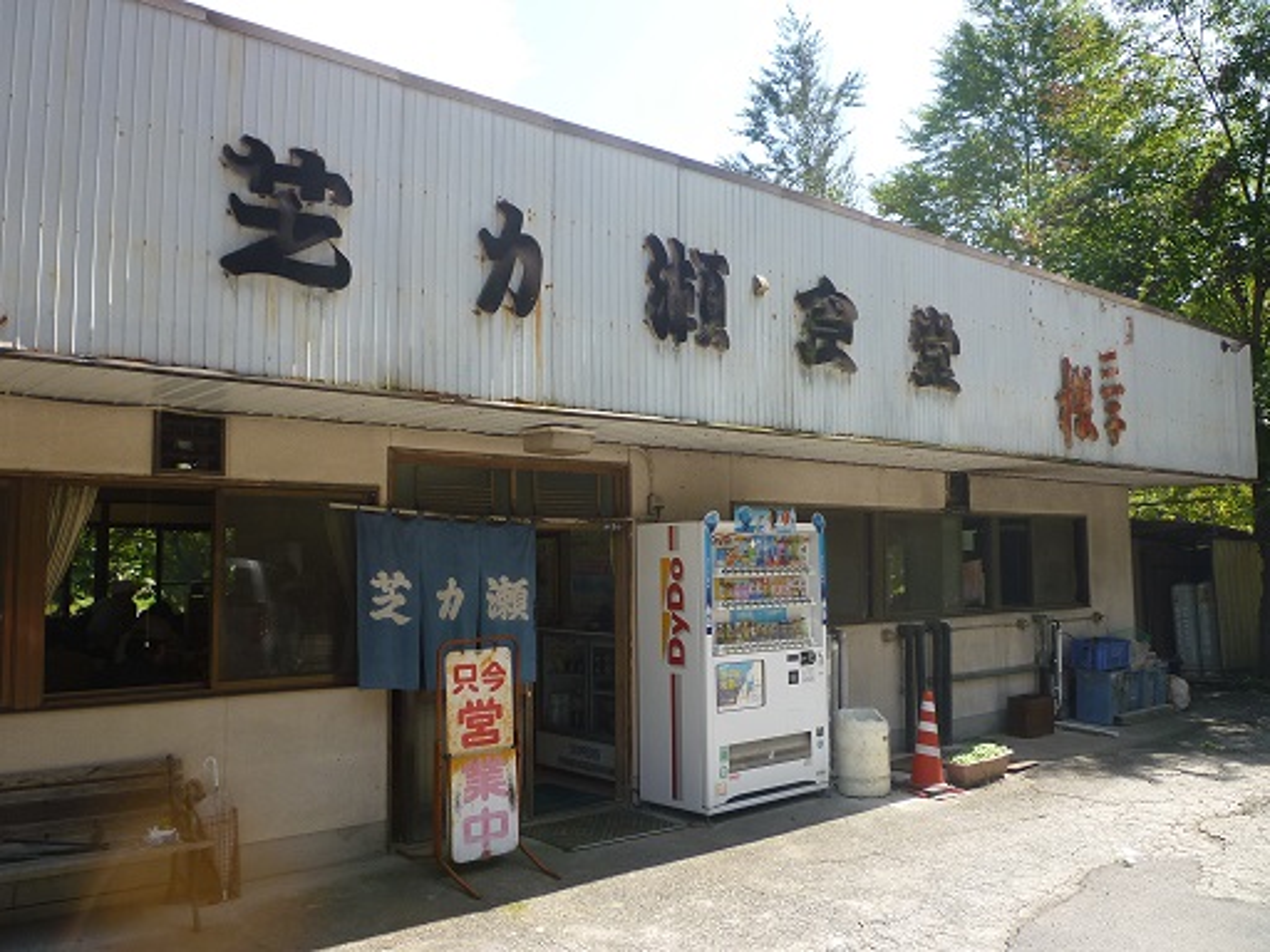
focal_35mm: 29
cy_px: 476
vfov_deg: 48.2
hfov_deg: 61.7
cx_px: 635
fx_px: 1064
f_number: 3.3
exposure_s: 1/320
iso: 80
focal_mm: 5.2
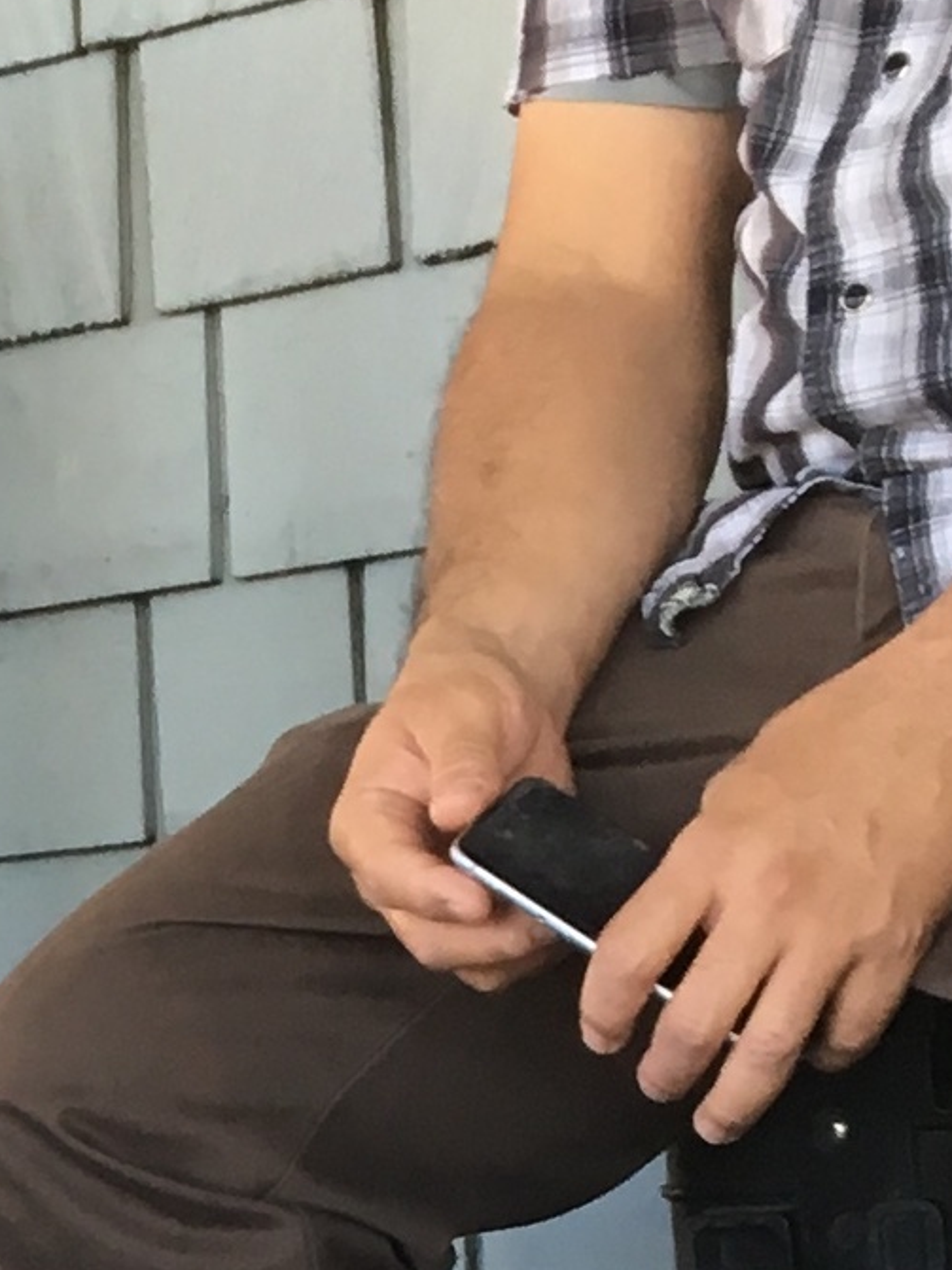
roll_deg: +7.1
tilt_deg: -8.3
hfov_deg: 9.9
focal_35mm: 144
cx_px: -562
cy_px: 1733
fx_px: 5282
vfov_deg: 13.2
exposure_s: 1/40
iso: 32
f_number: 2.2
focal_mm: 4.15
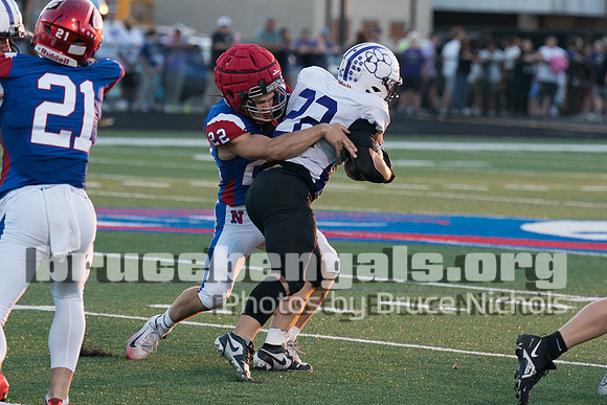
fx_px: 5168
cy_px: 206
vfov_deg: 4.5
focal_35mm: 306
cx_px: 345
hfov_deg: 6.7
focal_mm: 142
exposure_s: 1/1000
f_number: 2.8
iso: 1000
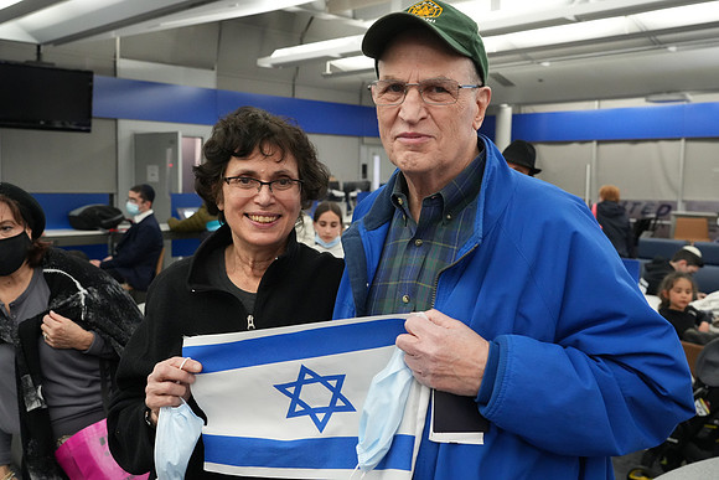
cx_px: 360
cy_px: 240
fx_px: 699
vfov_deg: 37.9
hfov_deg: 54.4
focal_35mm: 35
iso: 6400
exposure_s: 1/80
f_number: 5.6
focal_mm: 35
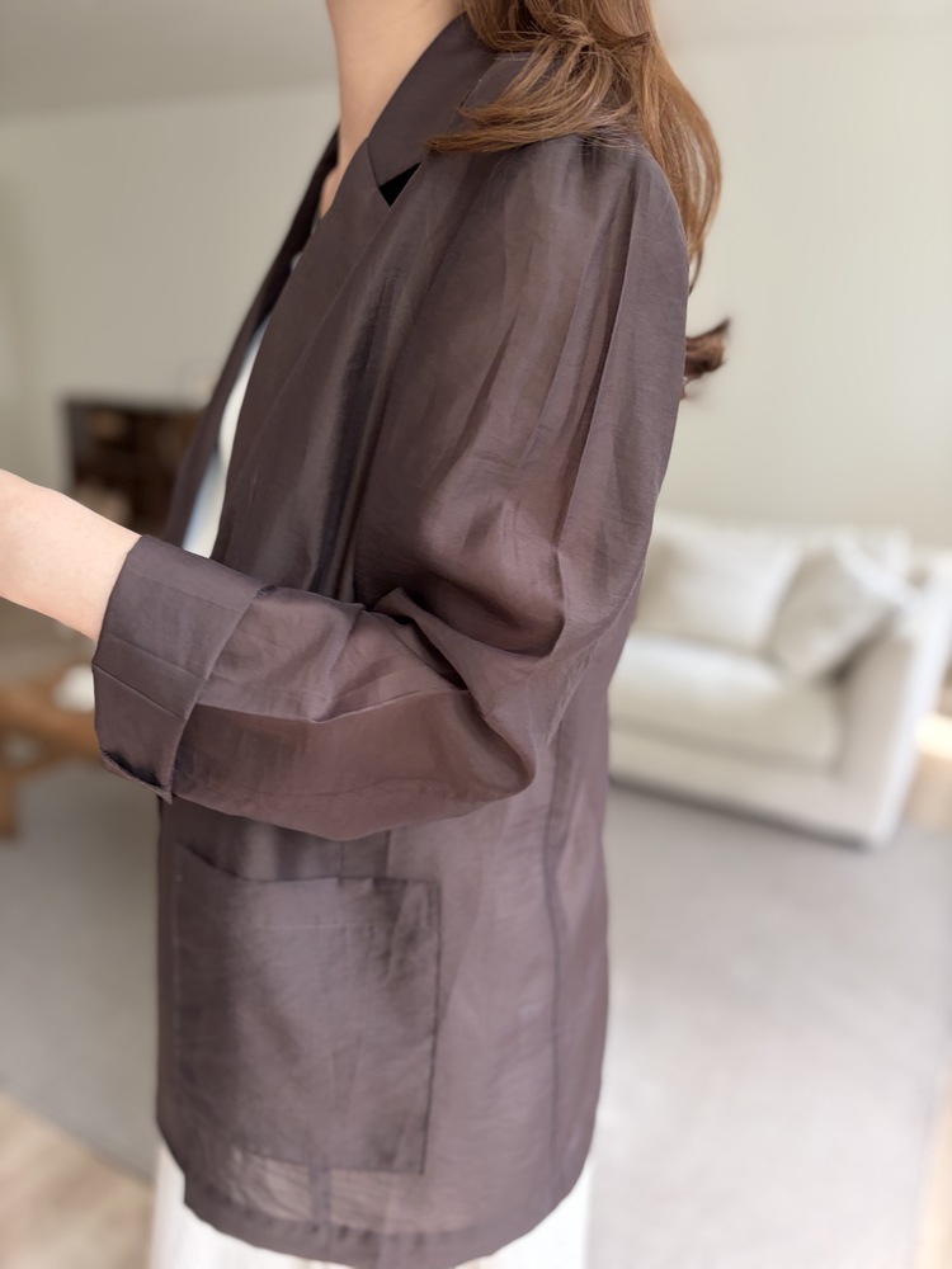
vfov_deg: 67.3
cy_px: 634
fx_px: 953
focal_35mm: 26
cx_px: 476
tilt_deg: -17.4
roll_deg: -2.6
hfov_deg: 53.1
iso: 125
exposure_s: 1/82
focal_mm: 5.96
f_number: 1.6
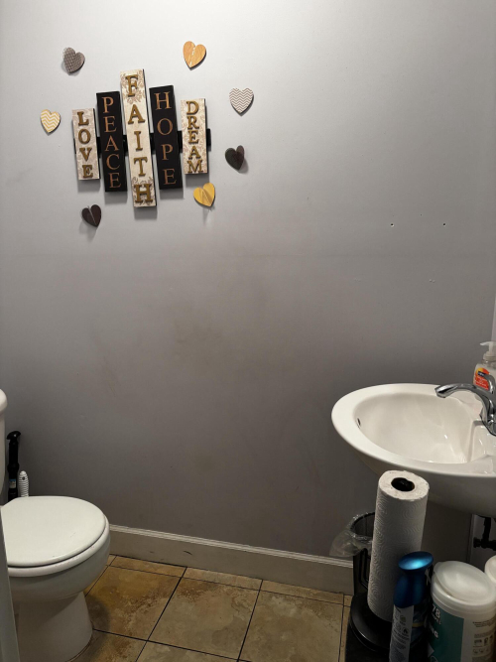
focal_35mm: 26
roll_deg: +0.9
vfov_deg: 67.3
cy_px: 331
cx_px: 248
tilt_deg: -11.4
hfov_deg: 53.0
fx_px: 497
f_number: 1.6
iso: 320
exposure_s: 1/60
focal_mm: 5.96
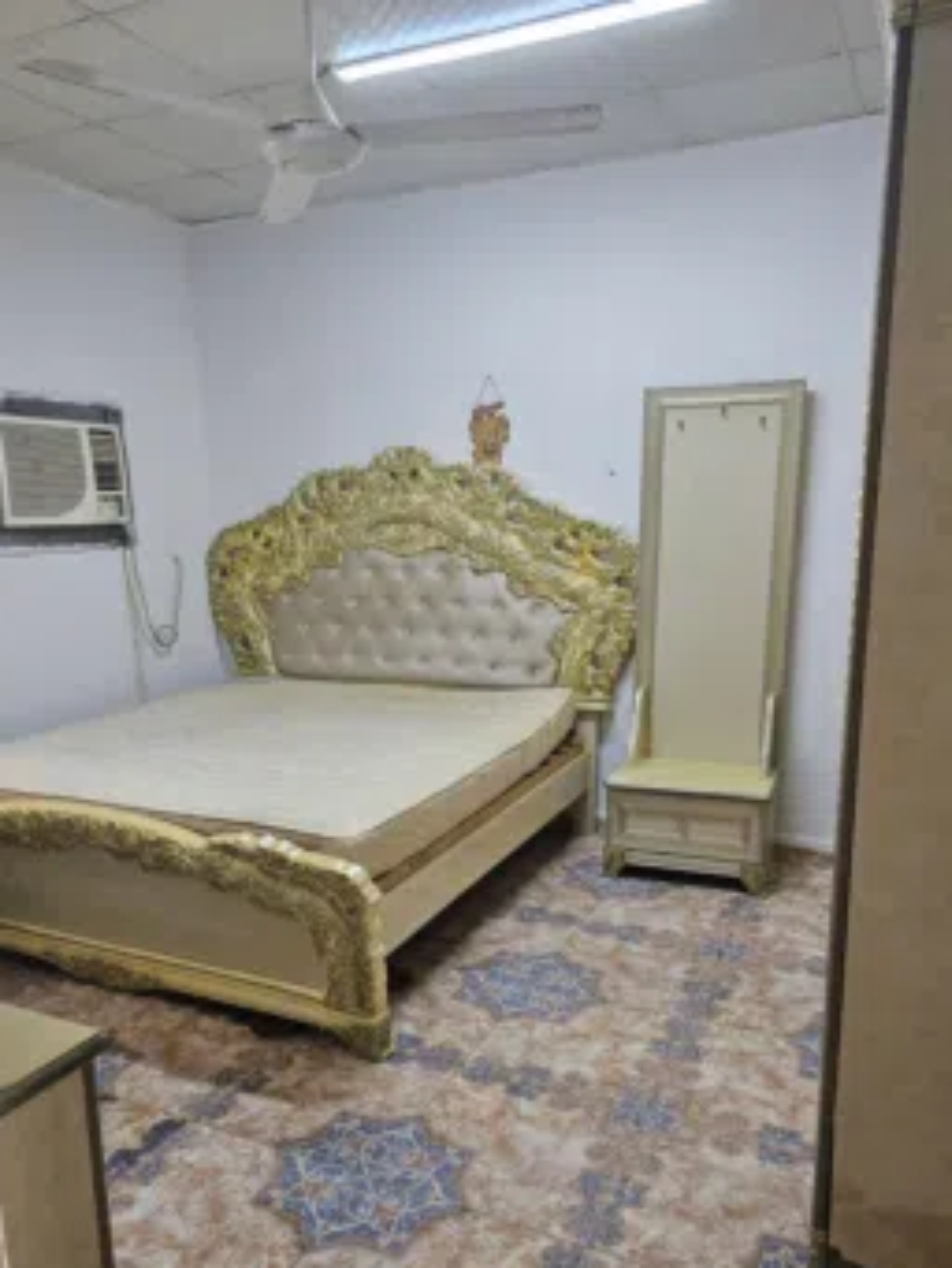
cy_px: 729
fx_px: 989
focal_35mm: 27
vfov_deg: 65.0
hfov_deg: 51.4
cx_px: 454
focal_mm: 6.3
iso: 400
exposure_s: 1/359
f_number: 1.7
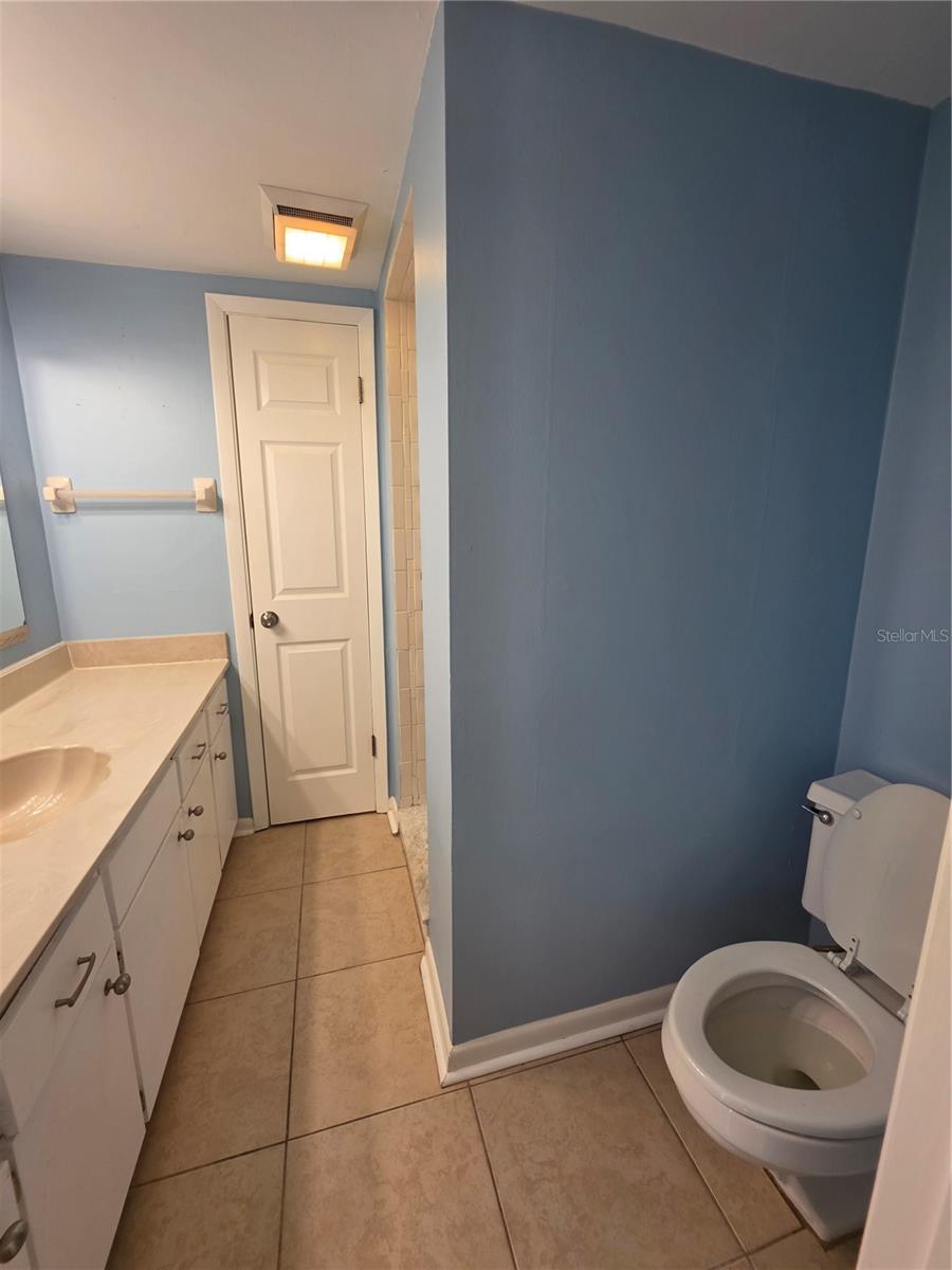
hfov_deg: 89.9
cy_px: 635
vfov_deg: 106.2
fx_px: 477
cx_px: 476
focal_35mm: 13
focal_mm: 2.2
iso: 100
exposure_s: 1/120
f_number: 1.9
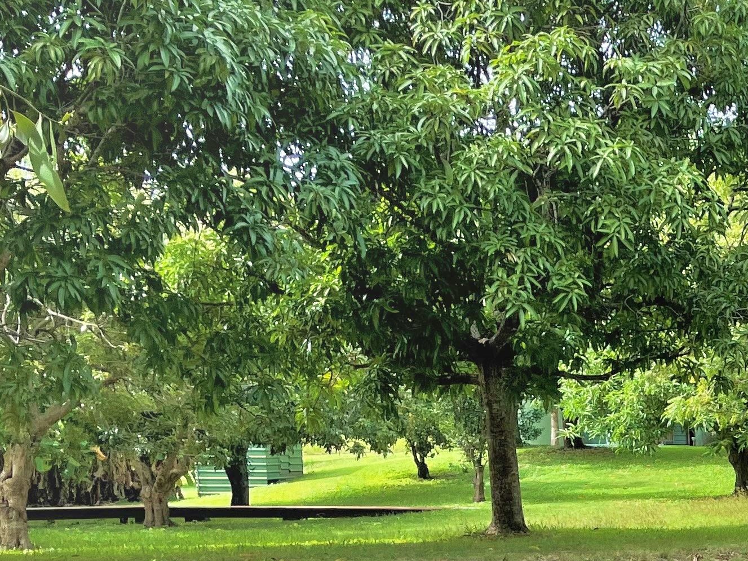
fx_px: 1707
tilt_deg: -5.7
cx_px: 1055
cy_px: 669
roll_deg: -0.7
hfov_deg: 21.5
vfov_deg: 17.8
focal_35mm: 79
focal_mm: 4.2
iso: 32
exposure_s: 1/861
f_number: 1.6
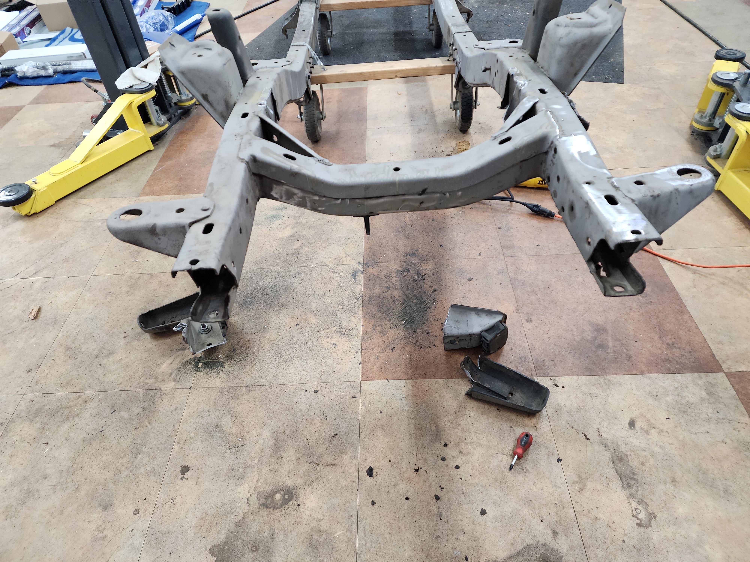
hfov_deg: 73.9
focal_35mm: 23
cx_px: 375
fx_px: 498
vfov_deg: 58.9
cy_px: 281
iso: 500
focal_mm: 6.4
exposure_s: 1/120
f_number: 1.8
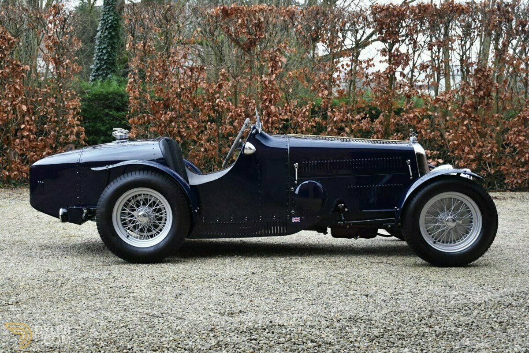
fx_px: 661
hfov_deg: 43.6
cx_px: 264
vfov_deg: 29.9
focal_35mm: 45
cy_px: 176
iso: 800
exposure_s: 1/160
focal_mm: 30
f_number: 4
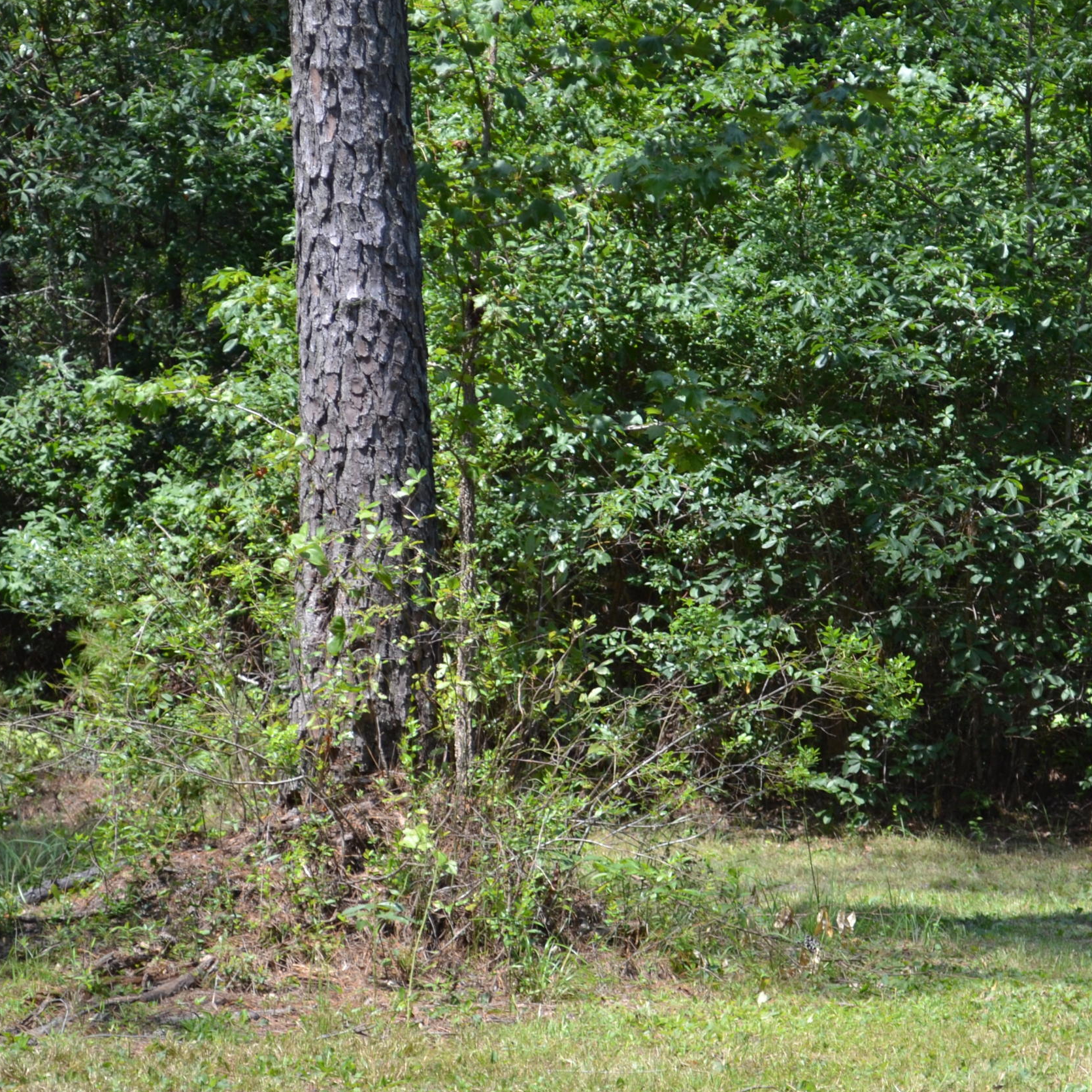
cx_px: 700
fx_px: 4247
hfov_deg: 14.6
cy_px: 457
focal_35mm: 119
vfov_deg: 14.6
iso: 110
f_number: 5.6
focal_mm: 52
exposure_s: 1/125
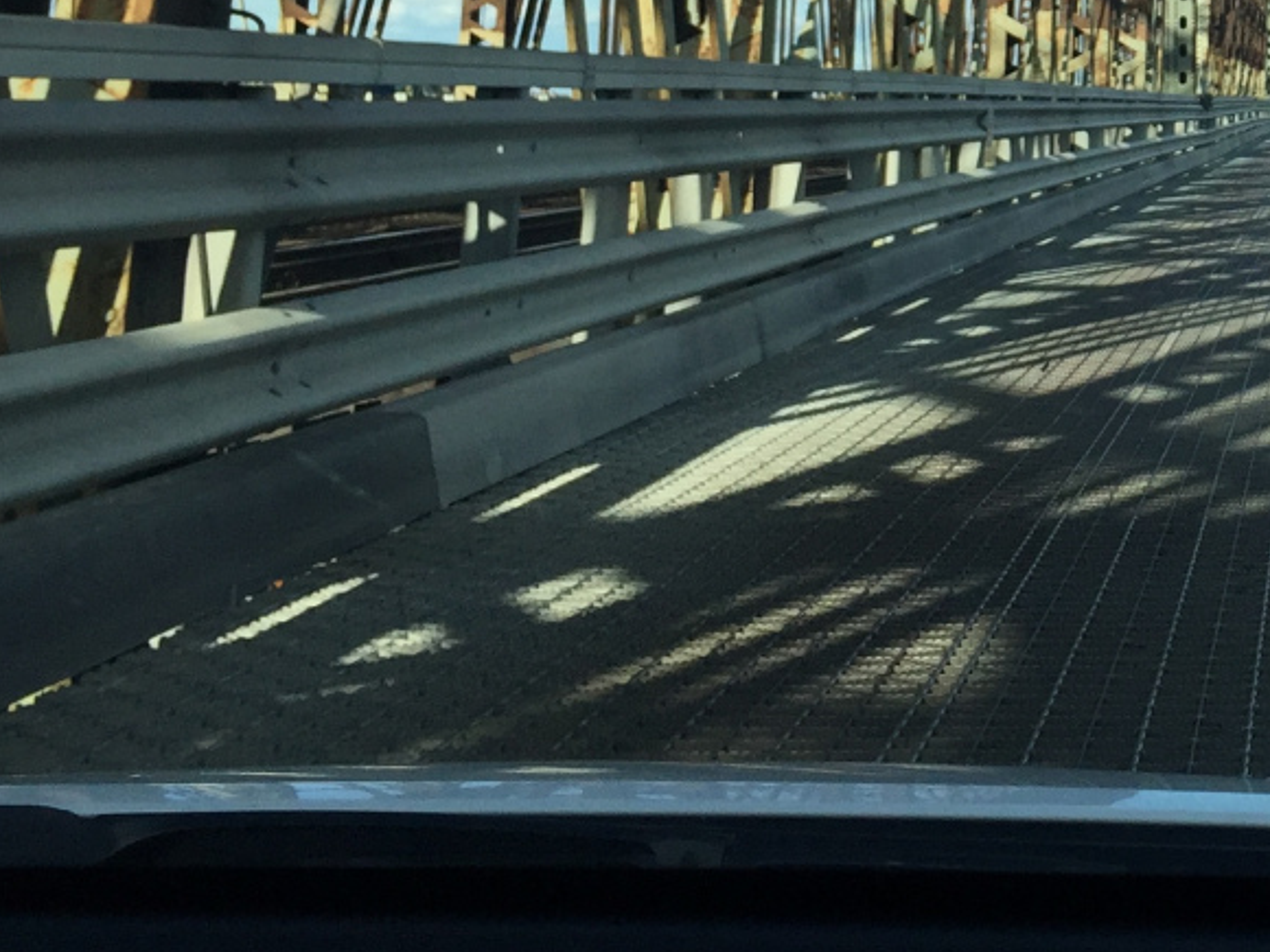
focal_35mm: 80
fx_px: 2935
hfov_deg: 22.5
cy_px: -151
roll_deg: -3.7
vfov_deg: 17.7
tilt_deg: +5.3
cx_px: 1520
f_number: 2.2
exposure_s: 1/1163
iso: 32
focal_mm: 4.15
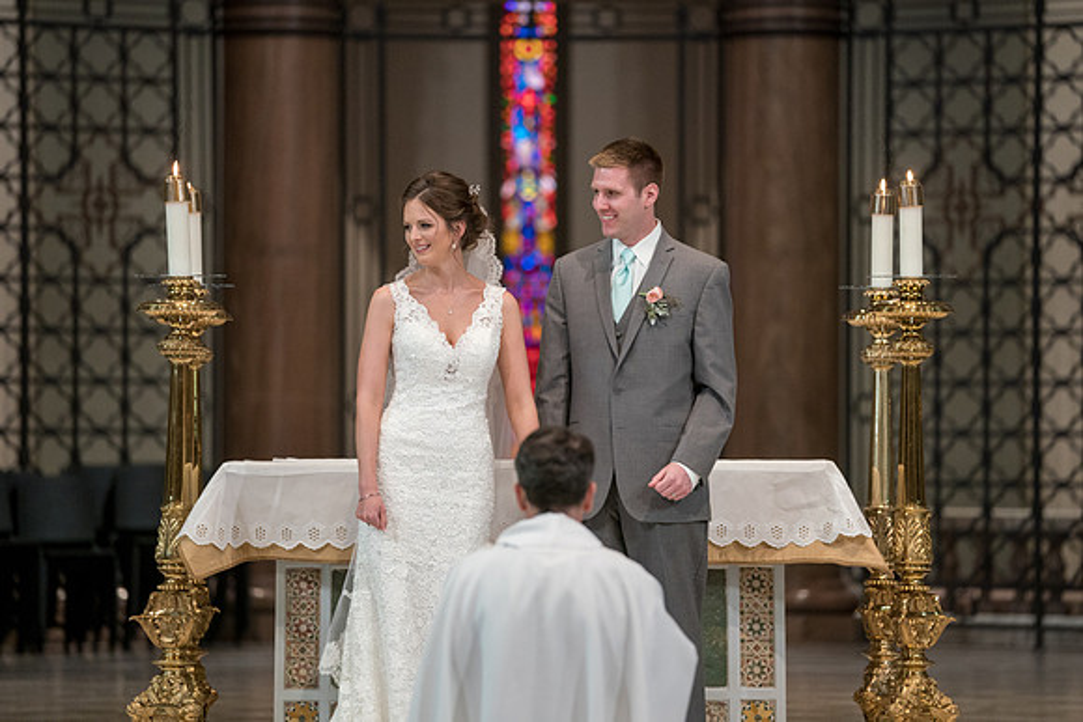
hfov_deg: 9.9
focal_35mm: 207
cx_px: 547
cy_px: 348
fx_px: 6228
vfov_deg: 6.6
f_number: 2.8
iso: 2000
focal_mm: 200
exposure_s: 1/200
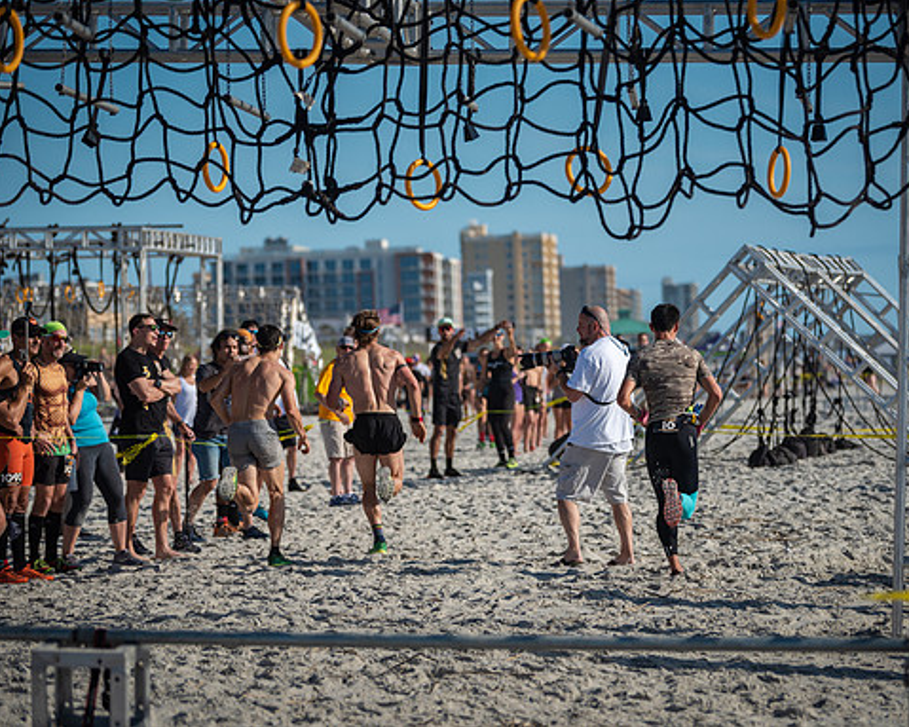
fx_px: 3120
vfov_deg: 13.3
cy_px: 362
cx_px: 480
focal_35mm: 116
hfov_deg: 16.6
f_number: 2.8
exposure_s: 1/4000
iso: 320
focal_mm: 102
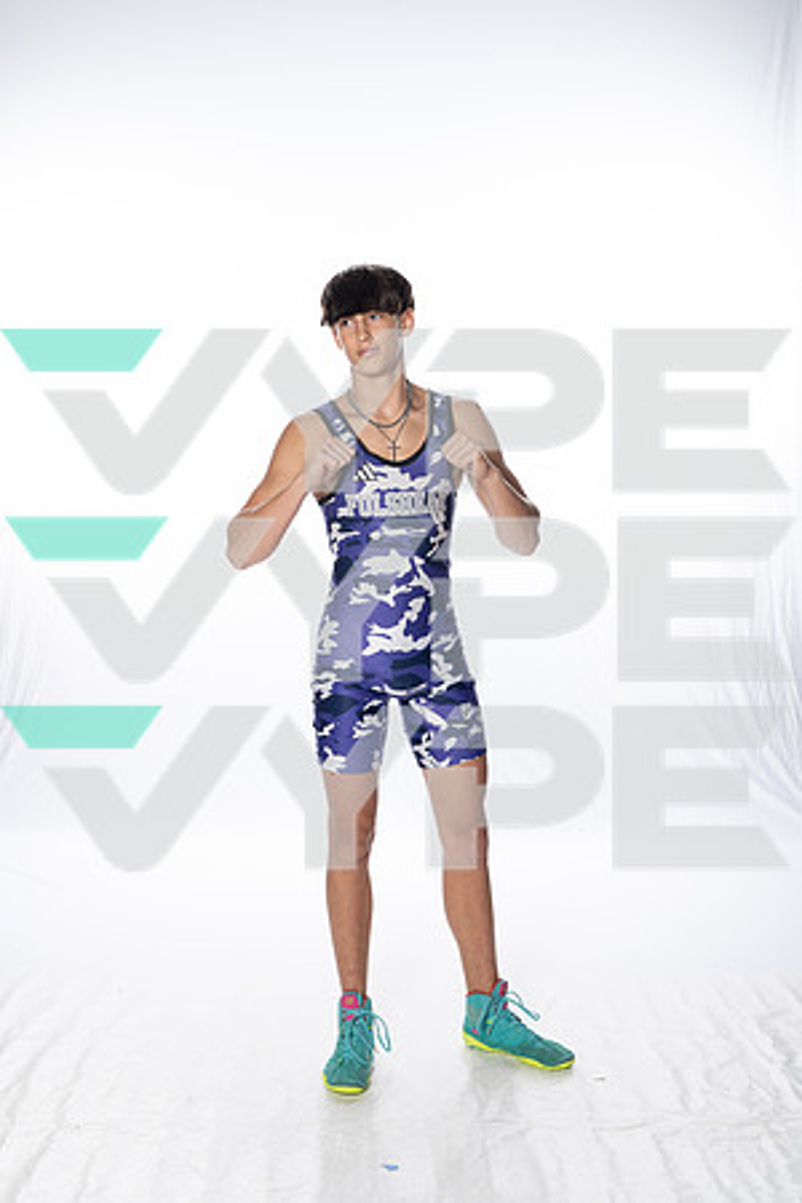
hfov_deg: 26.5
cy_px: 602
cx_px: 401
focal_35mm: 51
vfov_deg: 38.9
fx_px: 1704
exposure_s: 1/250
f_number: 8
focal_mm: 51
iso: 800
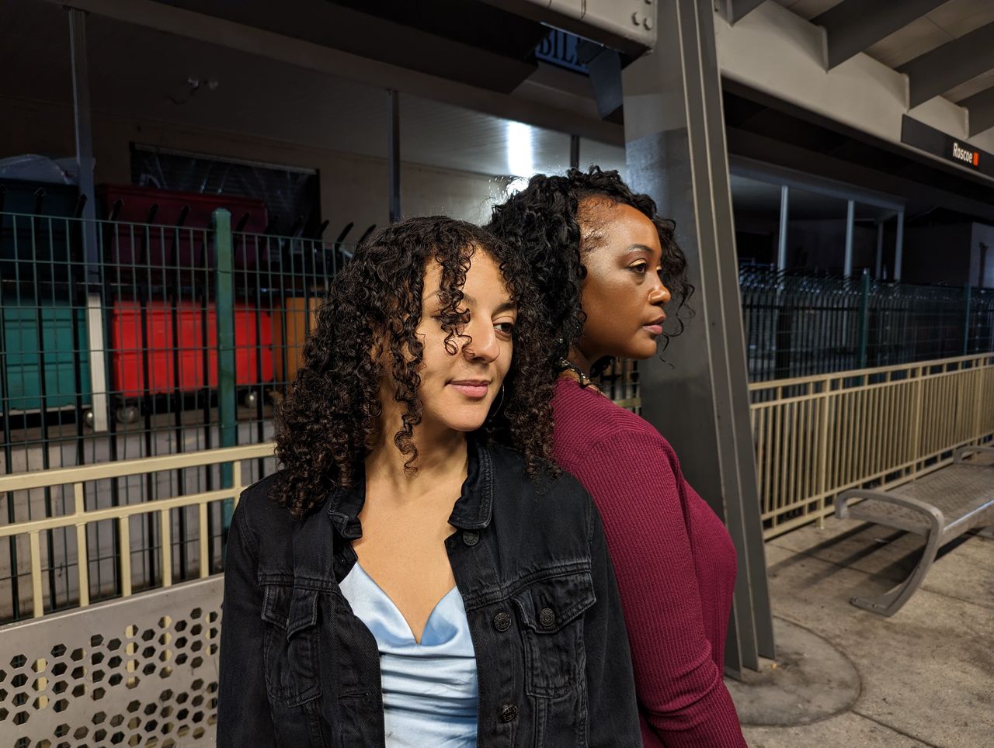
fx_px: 690
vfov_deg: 56.9
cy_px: 374
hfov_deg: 71.5
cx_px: 497
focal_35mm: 24
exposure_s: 1/24
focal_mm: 6.81
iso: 212
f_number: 1.85
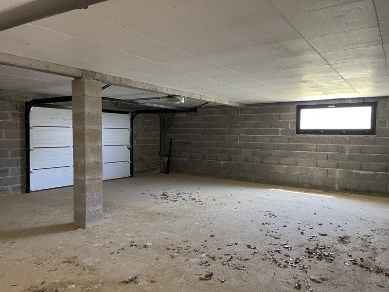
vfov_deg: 53.1
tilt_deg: -1.7
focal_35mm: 26
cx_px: 194
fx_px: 292
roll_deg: +0.1
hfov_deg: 67.3
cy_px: 146
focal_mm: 5.1
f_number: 1.6
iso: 125
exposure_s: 1/64
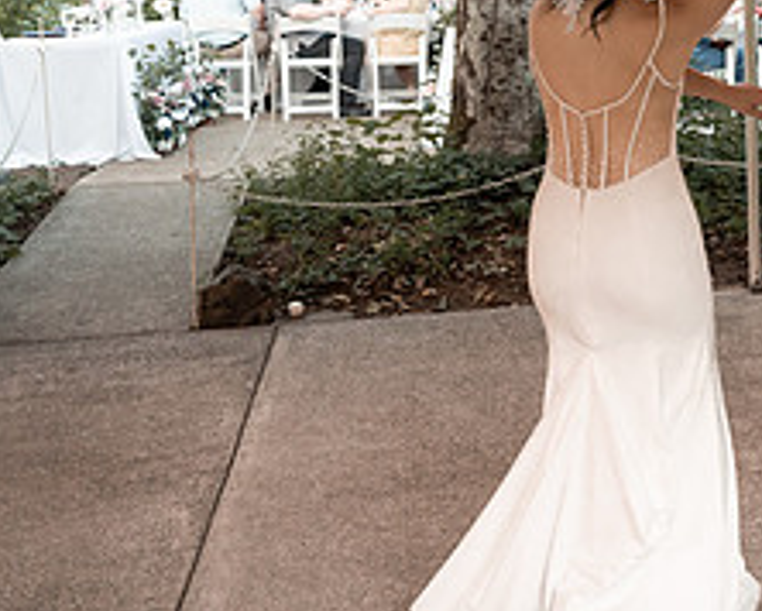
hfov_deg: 28.8
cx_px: 848
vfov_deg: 24.8
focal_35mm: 59
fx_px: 1332
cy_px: 15
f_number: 2.8
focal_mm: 24
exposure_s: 1/400
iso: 1600
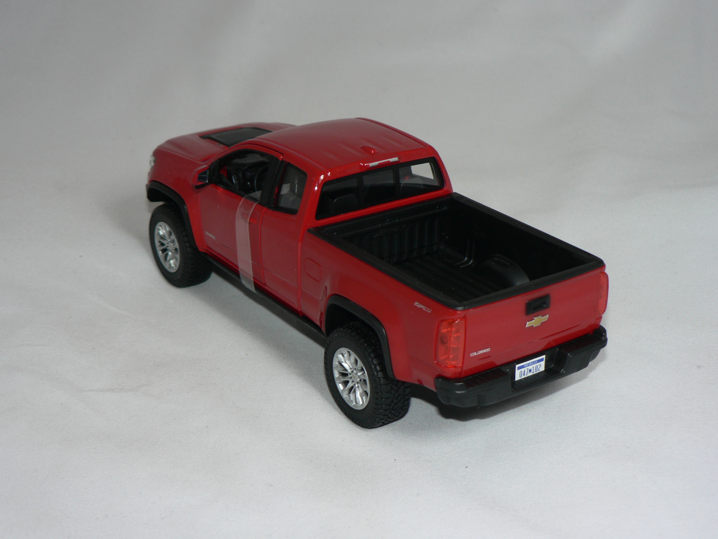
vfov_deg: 24.4
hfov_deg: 32.2
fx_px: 1245
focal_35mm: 60
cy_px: 270
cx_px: 359
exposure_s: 1/60
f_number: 3.2
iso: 80
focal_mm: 10.1
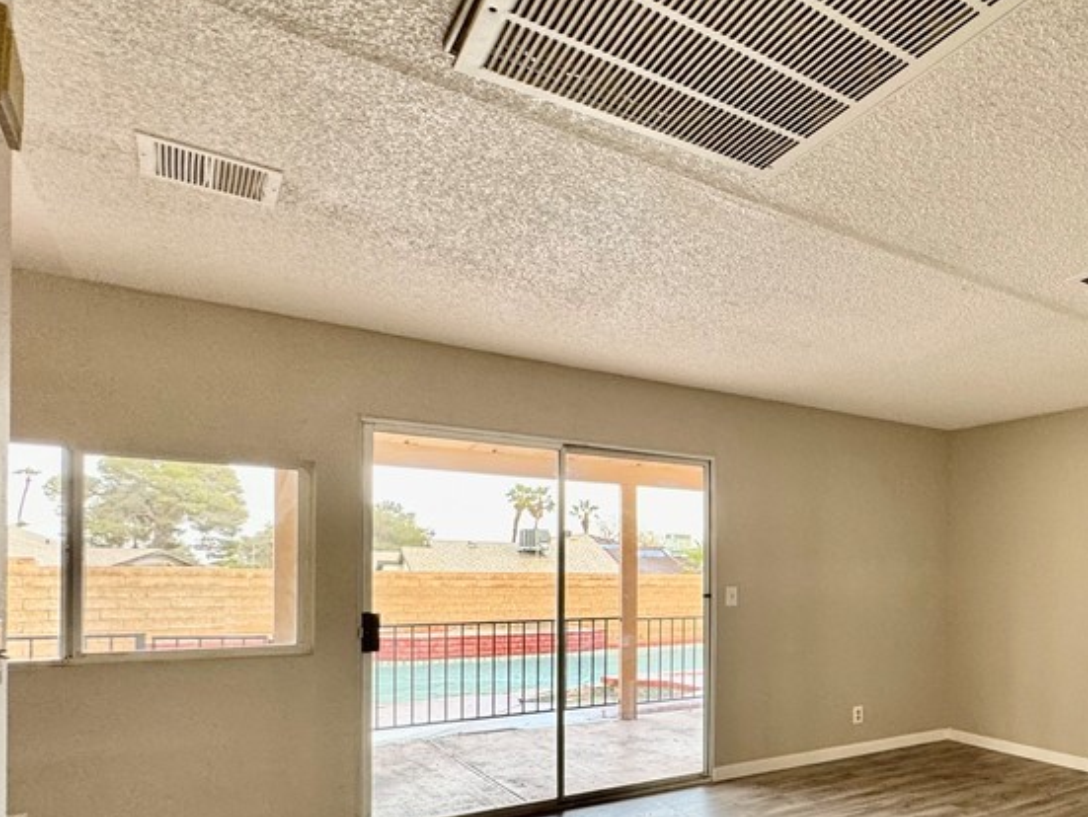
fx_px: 818
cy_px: 576
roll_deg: -0.7
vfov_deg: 51.6
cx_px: 942
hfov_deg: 59.2
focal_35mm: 26
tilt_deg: -0.2
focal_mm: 2.22
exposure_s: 1/120
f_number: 2.2
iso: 160
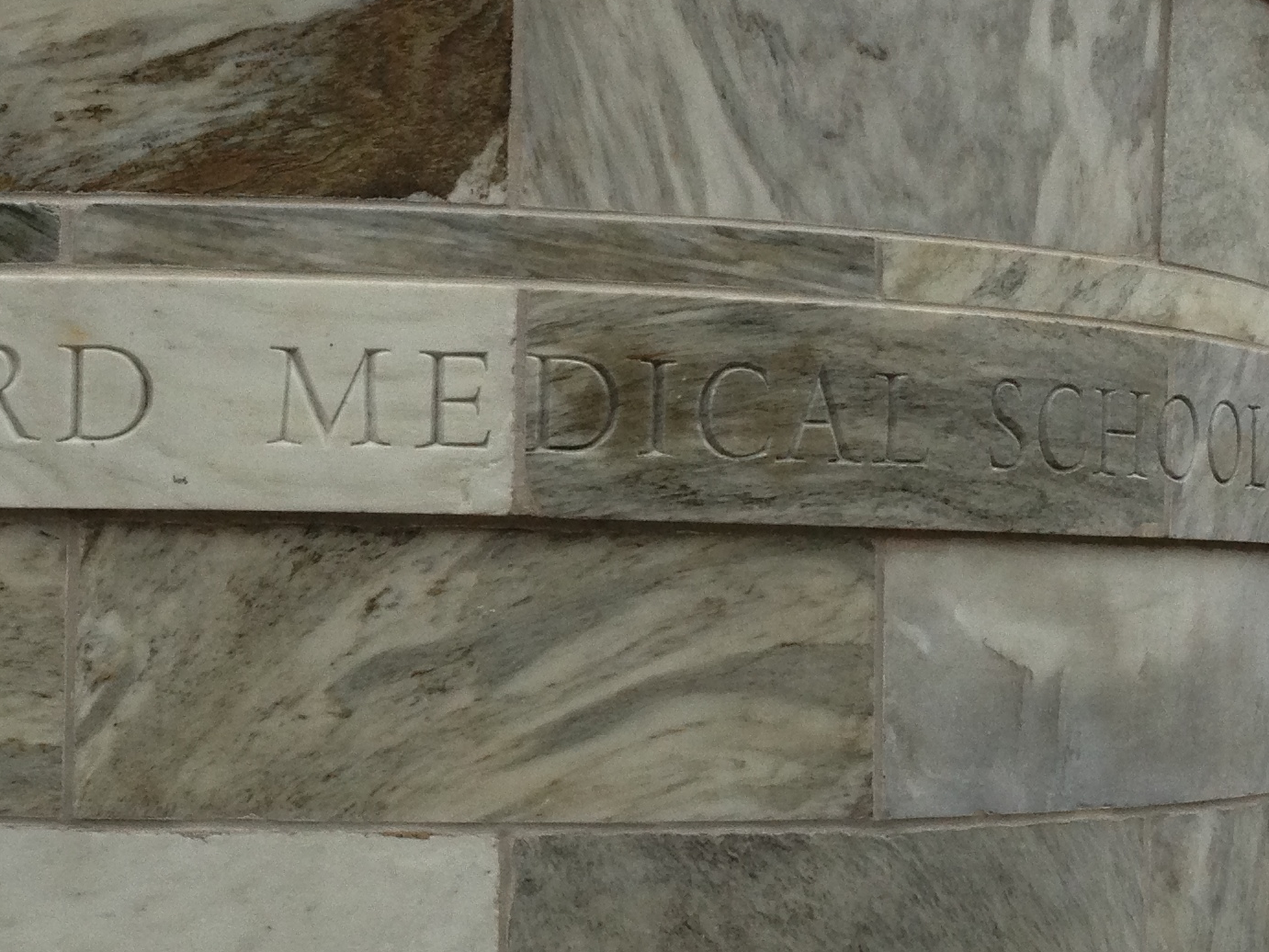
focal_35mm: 78
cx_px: 168
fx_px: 2860
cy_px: 612
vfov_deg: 18.9
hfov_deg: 24.4
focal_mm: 4.13
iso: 125
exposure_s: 1/120
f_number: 2.4
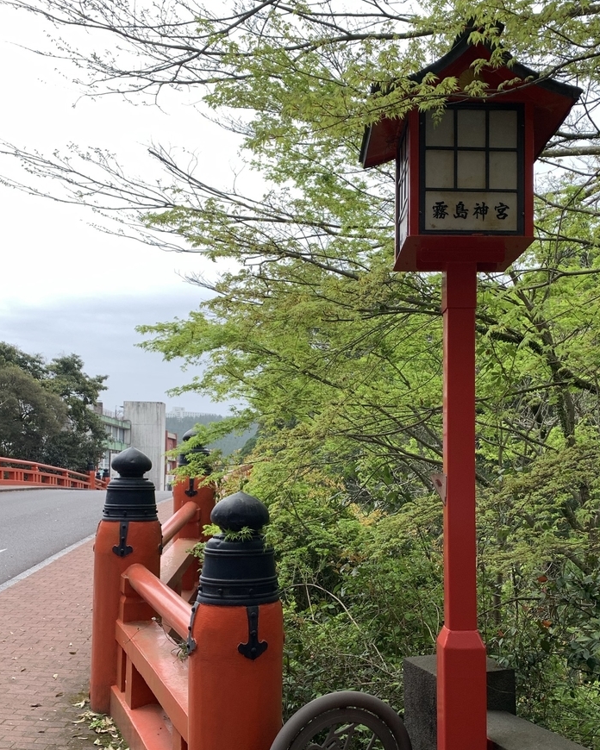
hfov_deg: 42.1
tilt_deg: +3.9
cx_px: 346
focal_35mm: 35
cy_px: 455
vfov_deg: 51.1
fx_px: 777
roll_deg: -0.3
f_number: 1.8
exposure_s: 1/1350
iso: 25
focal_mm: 4.25
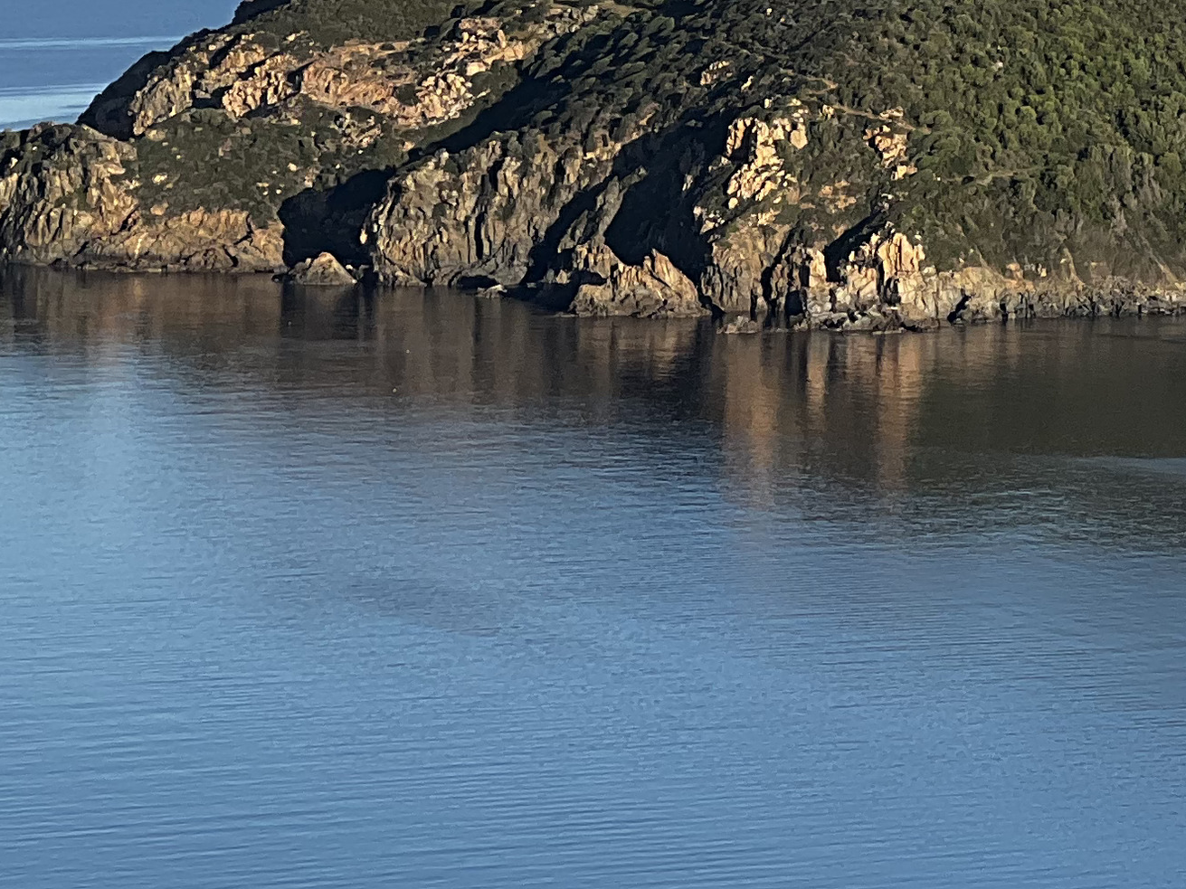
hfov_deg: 8.3
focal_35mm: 235
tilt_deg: -0.3
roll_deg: -0.7
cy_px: -221
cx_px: 1656
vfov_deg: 6.3
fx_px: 8051
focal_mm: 9
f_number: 2.8
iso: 32
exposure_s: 1/681
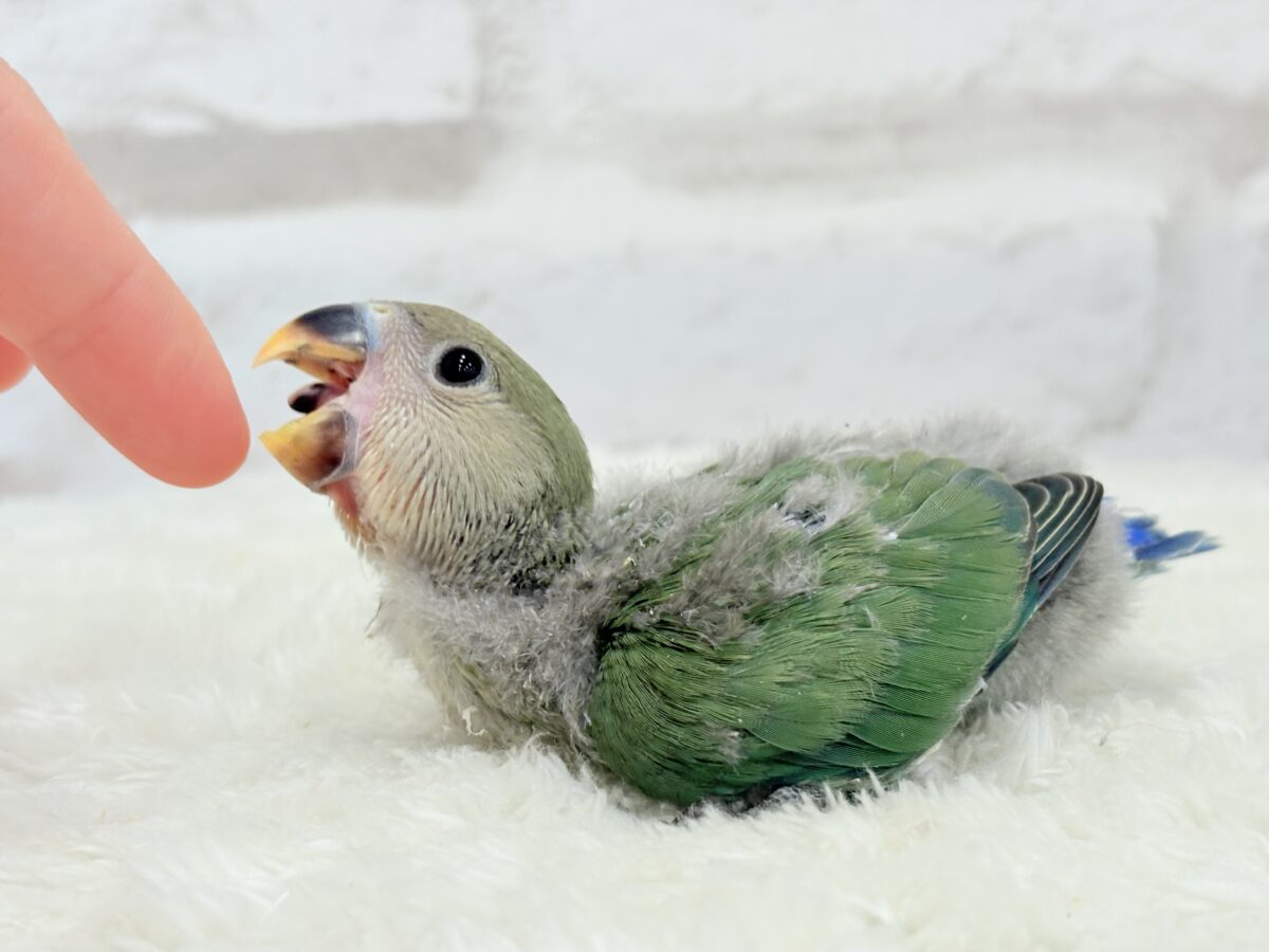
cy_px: 476
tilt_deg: -7.7
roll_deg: +2.8
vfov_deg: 28.0
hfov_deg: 36.8
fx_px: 1906
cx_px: 634
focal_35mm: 52
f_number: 1.6
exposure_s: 1/100
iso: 80
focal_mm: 5.96
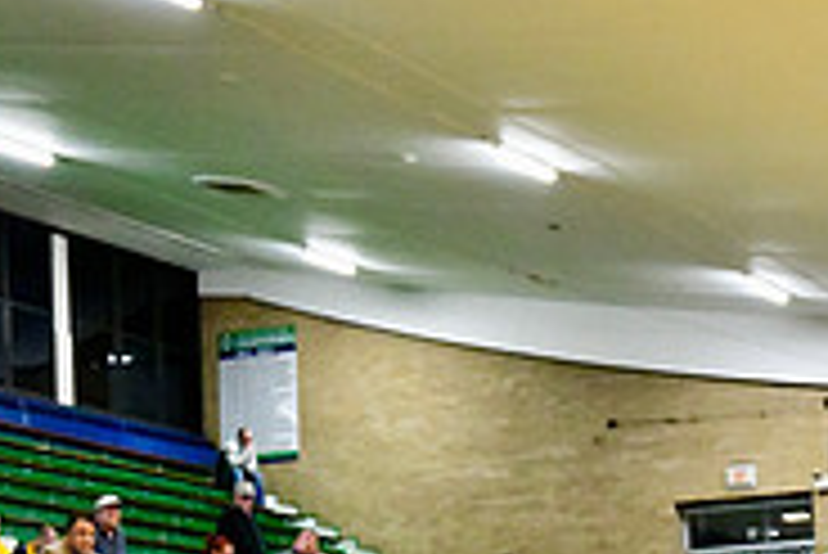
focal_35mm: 126
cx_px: 734
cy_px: 817
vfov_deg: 10.5
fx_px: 2900
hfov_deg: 16.1
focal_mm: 40
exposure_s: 1/1000
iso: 12800
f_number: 3.2
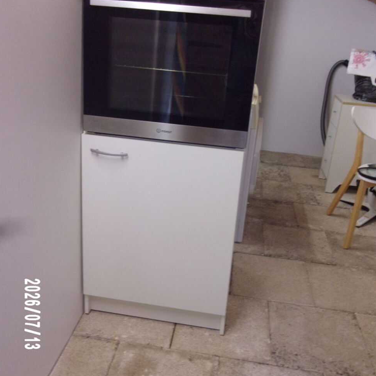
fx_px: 418
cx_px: 183
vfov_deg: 48.4
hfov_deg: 48.4
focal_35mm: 34
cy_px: 167
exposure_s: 1/34
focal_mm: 5.1
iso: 341
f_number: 3.9
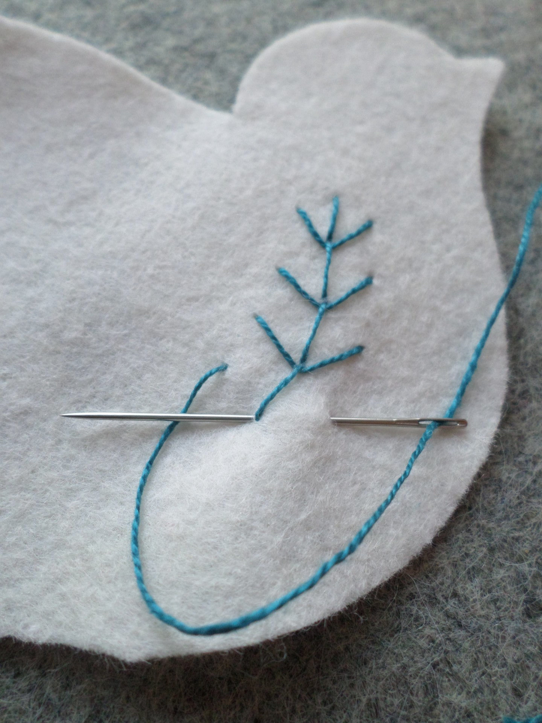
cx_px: 271
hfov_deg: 54.9
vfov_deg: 69.4
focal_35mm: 25
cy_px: 362
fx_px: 522
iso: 160
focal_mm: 4.5
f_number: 2.5
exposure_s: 1/30
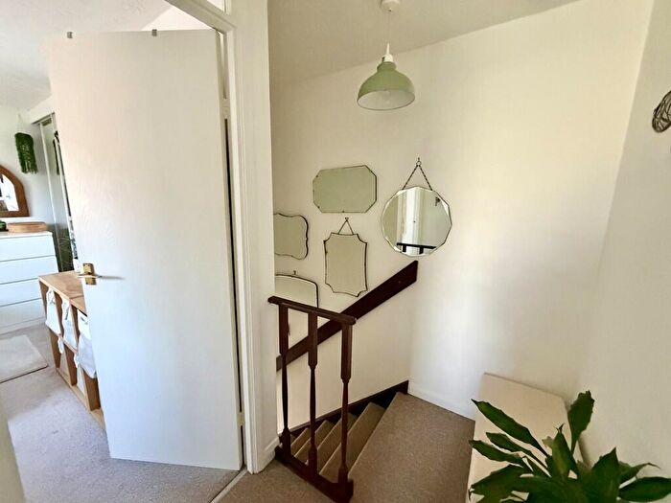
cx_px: 336
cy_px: 252
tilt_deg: -9.2
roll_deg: -0.8
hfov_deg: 102.1
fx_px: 271
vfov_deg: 85.7
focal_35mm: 14
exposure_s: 1/60
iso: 1000
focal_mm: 2.22
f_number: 2.2
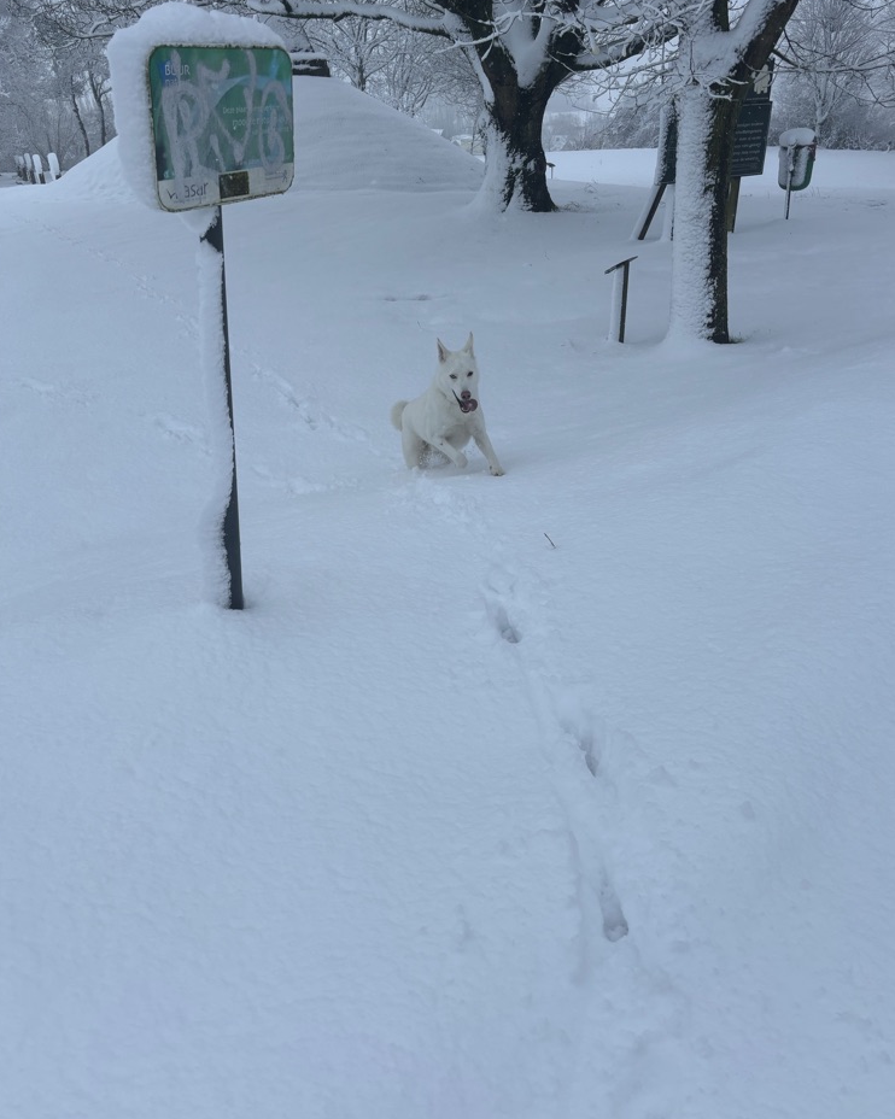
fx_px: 927
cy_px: 522
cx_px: 455
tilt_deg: -28.4
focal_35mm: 28
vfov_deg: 62.2
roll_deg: +1.9
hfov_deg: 51.5
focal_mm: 5.96
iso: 50
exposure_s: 1/1912
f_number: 1.6
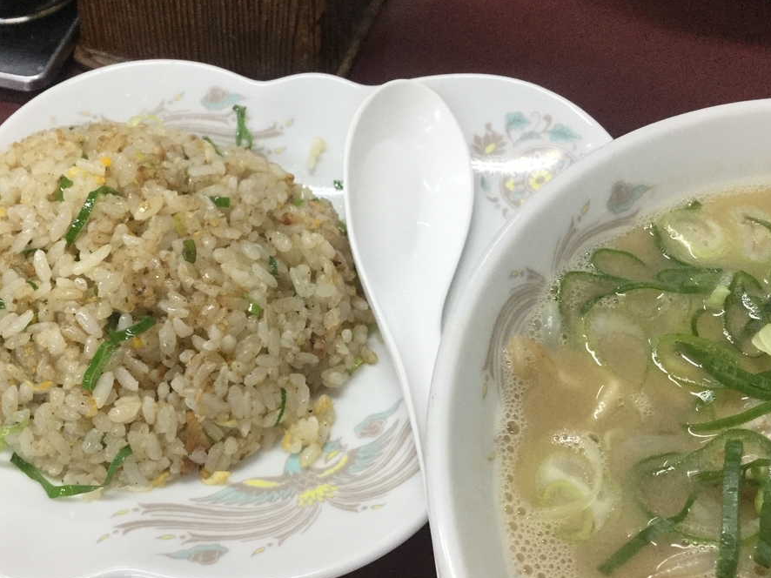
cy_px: 298
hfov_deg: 44.6
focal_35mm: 42
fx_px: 935
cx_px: 312
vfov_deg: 34.3
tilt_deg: -55.5
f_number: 2.4
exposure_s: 1/30
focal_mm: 3.3
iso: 40
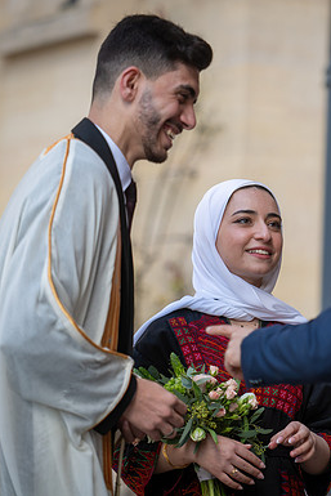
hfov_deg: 6.5
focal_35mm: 211
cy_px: 248
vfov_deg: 9.7
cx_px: 299
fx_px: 2907
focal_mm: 140
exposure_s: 1/400
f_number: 2.8
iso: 100
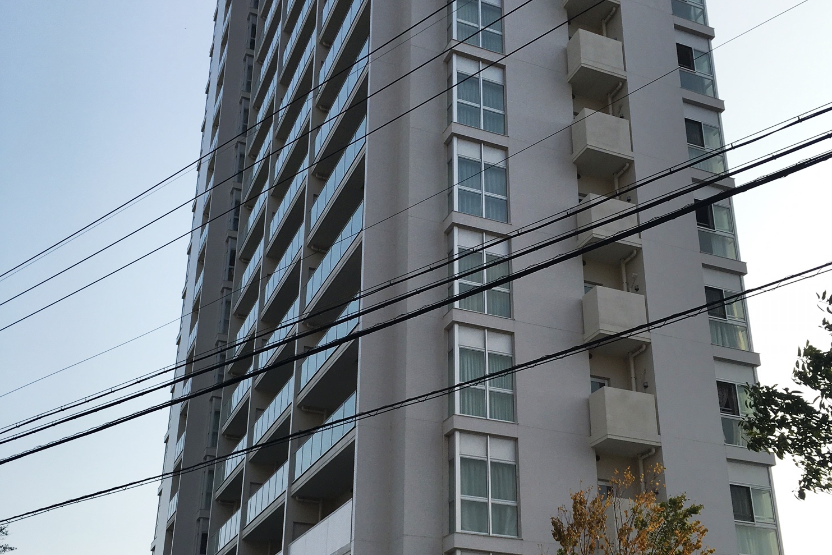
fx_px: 948
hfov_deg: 47.4
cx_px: 422
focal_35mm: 41
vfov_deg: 32.5
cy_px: 354
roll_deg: -0.1
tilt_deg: +24.8
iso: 25
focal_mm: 4.15
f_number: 2.2
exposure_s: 1/1603
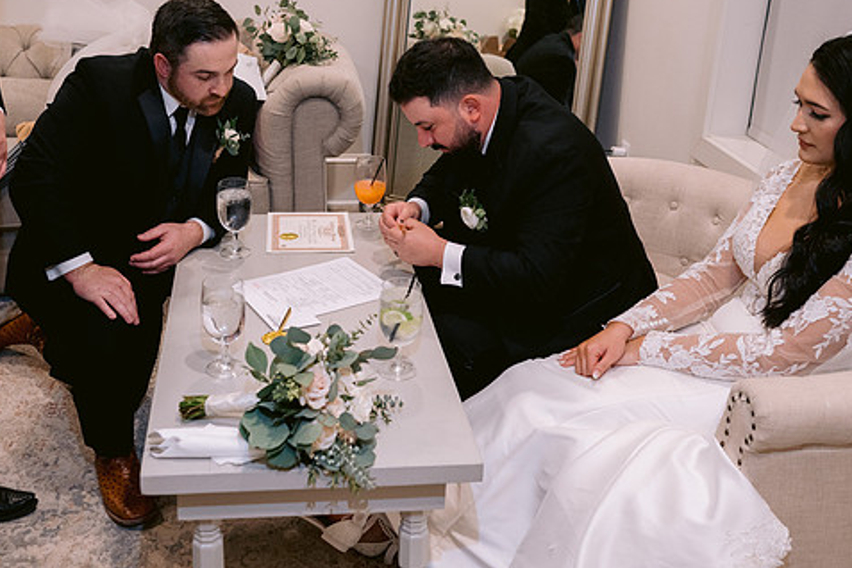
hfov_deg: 44.4
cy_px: 229
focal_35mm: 44
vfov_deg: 30.4
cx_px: 363
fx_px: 1041
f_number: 4
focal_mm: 35
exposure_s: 1/125
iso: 800
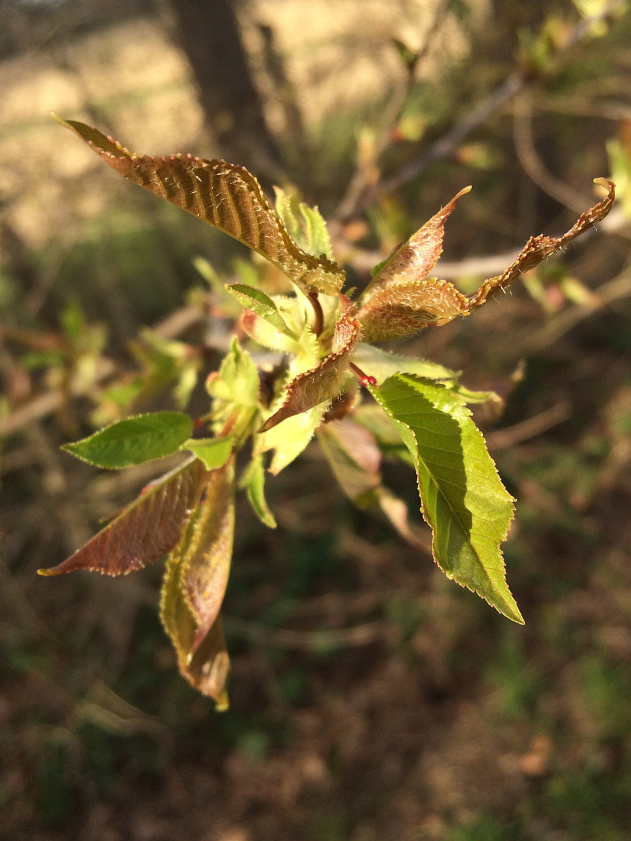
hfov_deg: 37.7
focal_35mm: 38
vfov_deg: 49.0
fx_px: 923
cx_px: 343
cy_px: 425
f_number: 2.2
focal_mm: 4.15
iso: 32
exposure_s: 1/540
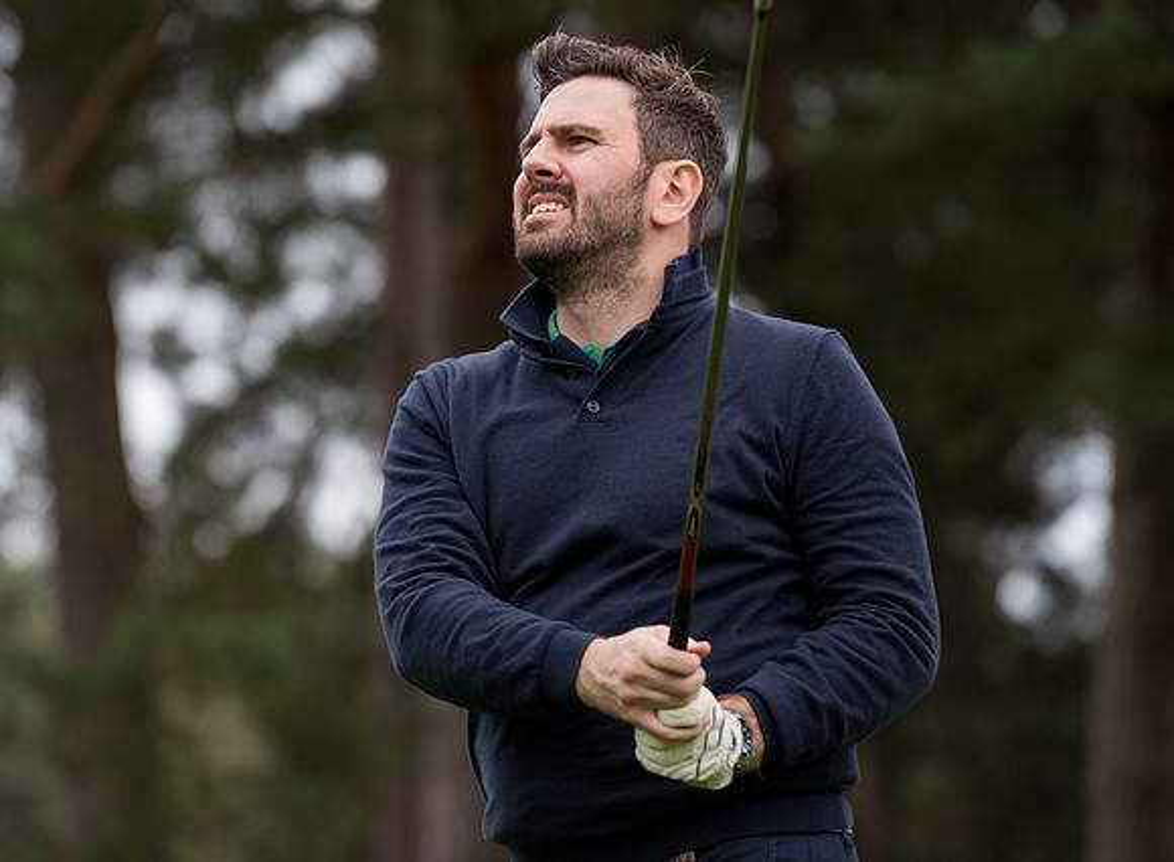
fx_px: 9159
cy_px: 312
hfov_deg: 7.3
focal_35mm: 272
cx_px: 545
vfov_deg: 5.4
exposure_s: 1/1000
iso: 1000
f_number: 4
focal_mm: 200
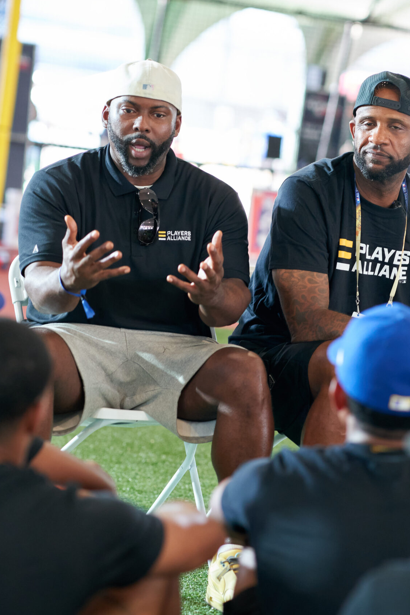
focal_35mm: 128
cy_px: 307
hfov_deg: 10.7
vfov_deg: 16.0
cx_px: 276
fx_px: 2187
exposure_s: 1/320
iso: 1250
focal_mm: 85
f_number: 2.2
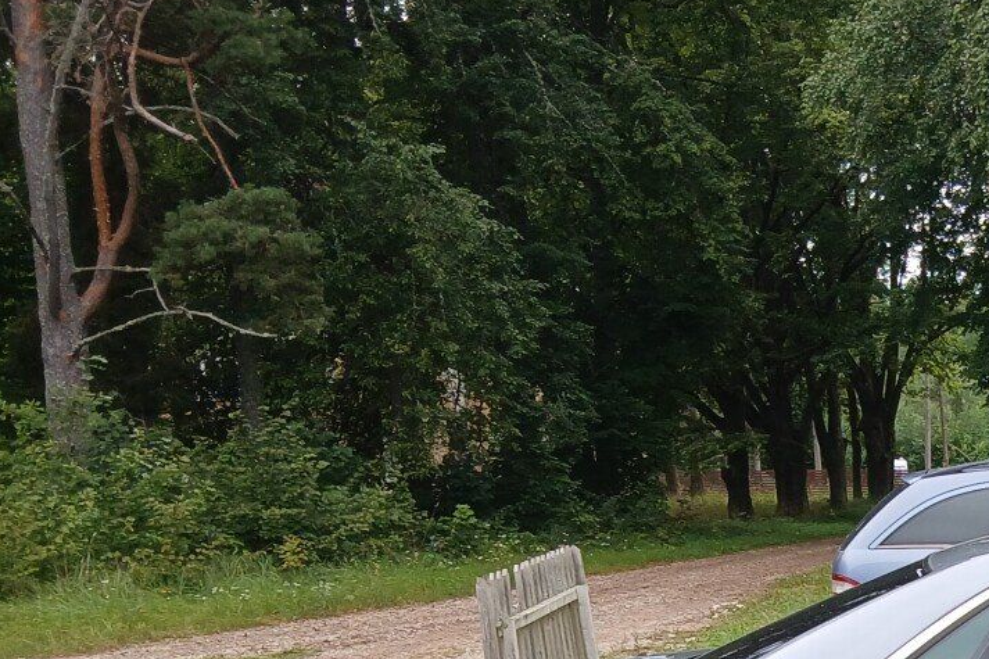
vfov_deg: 17.3
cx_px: 1284
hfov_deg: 24.0
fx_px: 2032
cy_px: 853
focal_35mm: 74
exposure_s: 1/100
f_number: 1.8
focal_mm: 3.98
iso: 40
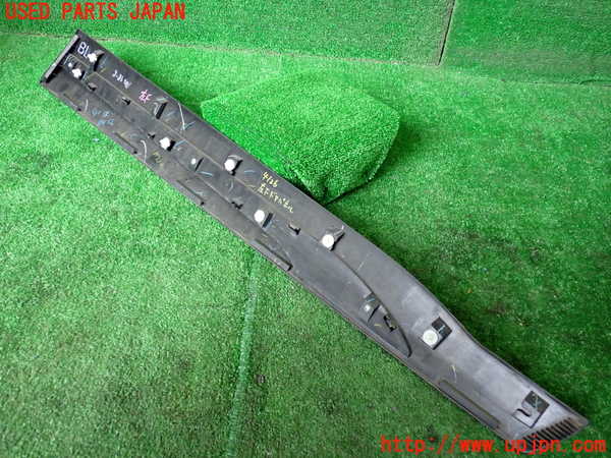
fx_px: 530
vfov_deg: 46.8
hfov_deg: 60.0
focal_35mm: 30
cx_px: 306
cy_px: 229
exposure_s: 1/80
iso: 500
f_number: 2.3
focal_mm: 5.4
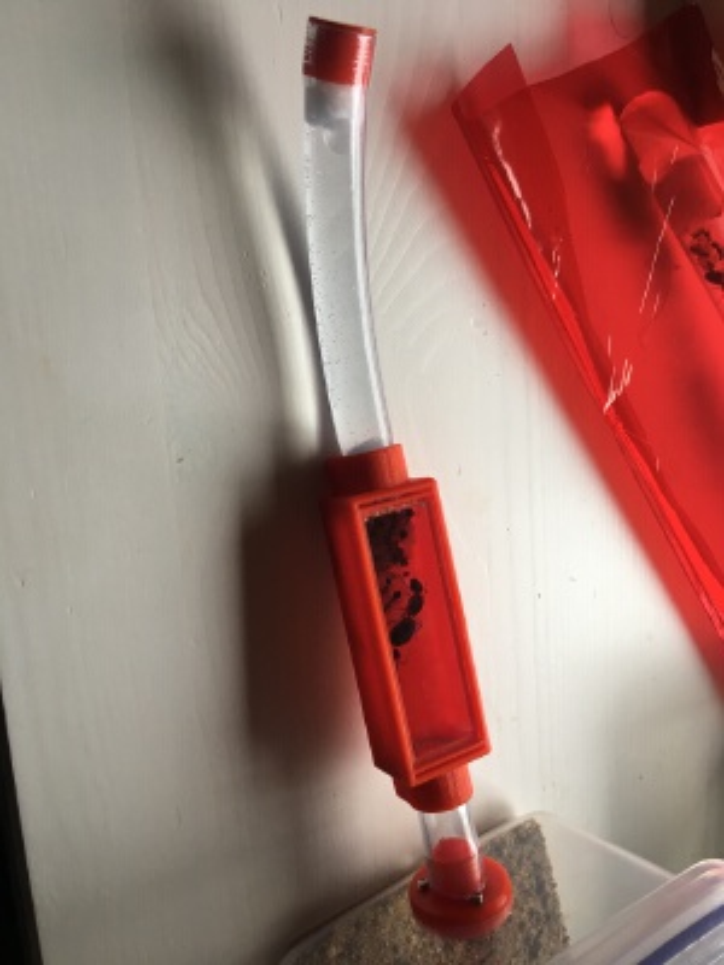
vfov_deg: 61.7
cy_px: 482
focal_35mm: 29
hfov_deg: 48.2
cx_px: 362
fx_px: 809
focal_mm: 4.15
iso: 25
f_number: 2.2
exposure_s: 1/33
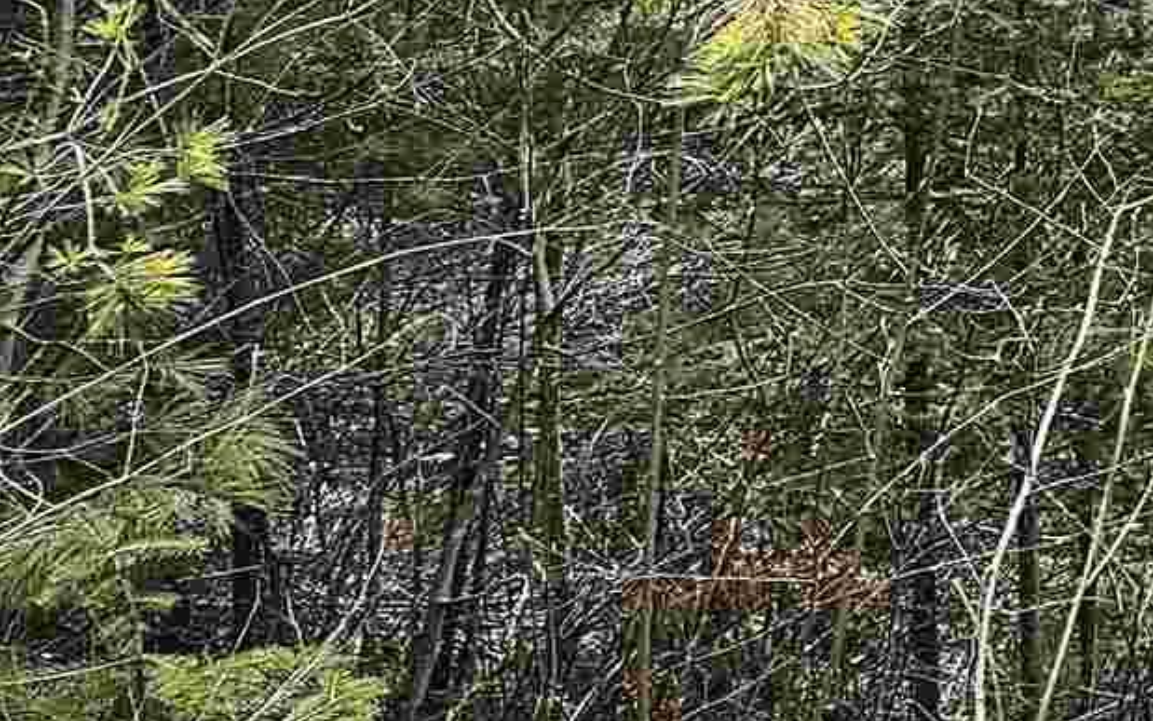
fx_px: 3803
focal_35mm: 121
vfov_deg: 10.4
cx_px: 2649
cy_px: -464
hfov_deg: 13.4
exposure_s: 1/182
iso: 16
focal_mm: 6.3
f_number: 1.7
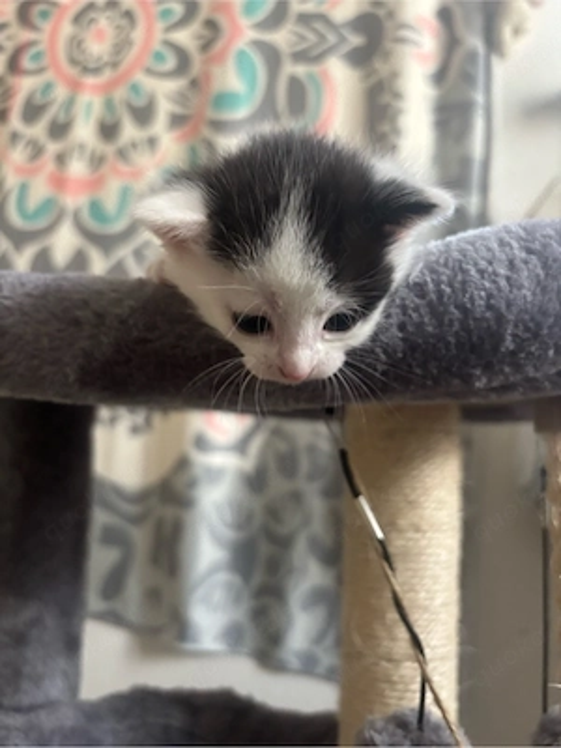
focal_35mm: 26
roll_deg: -4.5
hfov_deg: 53.1
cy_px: 374
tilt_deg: +7.2
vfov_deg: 67.3
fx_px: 562
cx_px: 280
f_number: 1.6
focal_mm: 5.96
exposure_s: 1/60
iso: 320
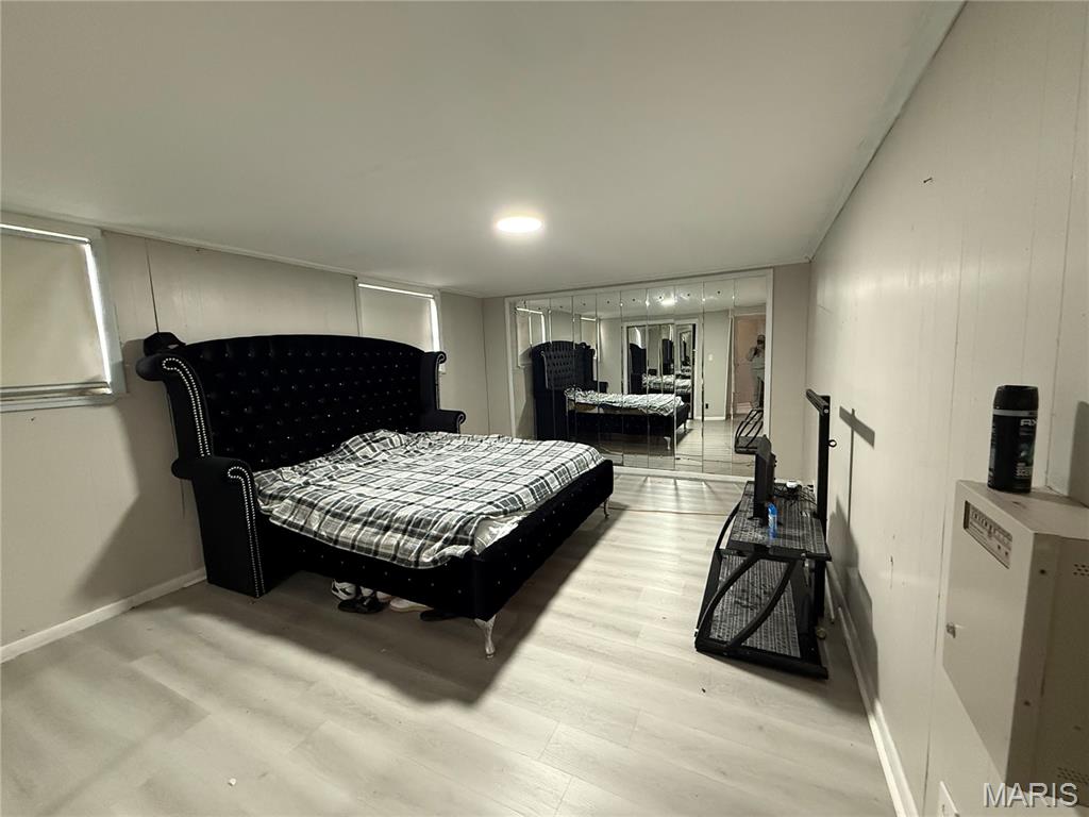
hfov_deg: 102.1
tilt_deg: -6.9
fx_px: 440
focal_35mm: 14
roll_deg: +2.4
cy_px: 408
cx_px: 544
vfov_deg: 85.7
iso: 640
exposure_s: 1/60
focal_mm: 2.22
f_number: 2.2
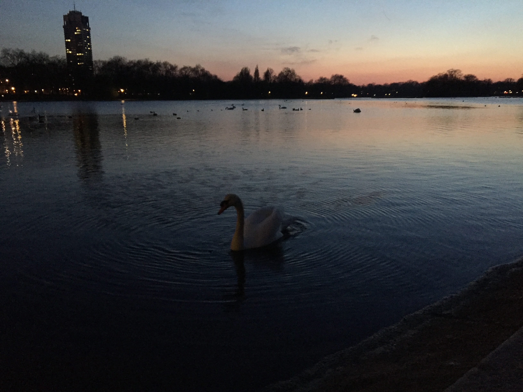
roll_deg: +0.0
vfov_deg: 48.2
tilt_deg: -9.9
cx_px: 262
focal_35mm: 29
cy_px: 196
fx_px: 438
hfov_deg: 61.7
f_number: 2.2
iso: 500
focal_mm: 4.15
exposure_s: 1/17
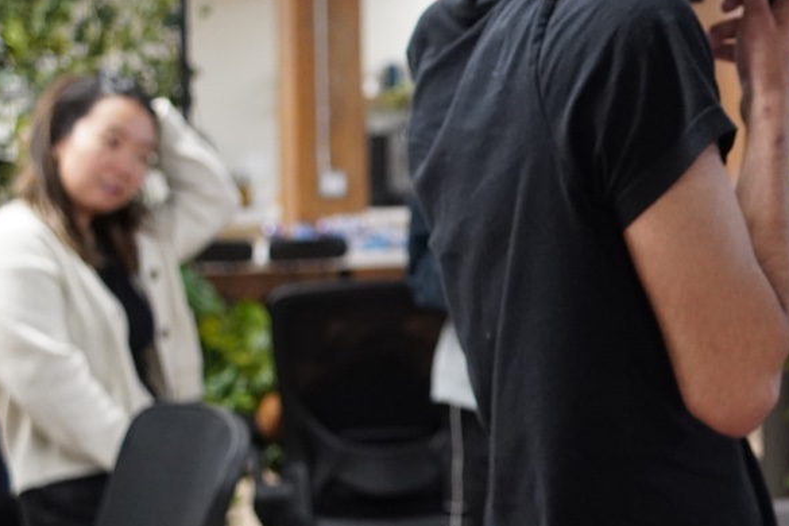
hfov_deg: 20.7
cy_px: 370
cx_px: 850
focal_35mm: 94
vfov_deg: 14.5
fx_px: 2068
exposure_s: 1/160
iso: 1600
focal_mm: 23
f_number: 2.2
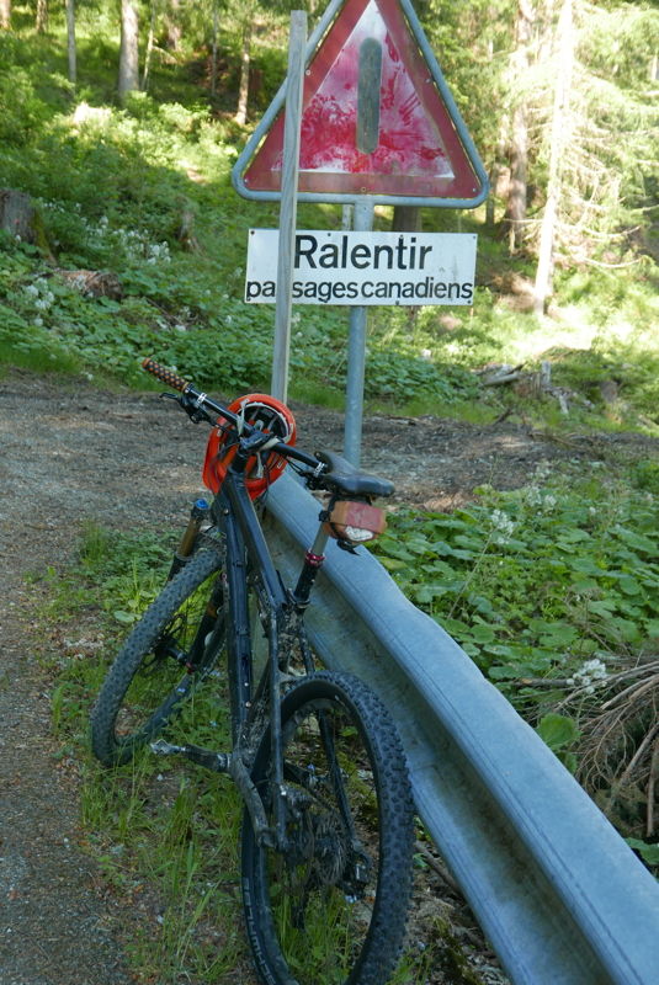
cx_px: 330
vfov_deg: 40.3
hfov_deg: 27.6
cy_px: 492
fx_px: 1342
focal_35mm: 49
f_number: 3.2
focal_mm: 22
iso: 200
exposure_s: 1/125
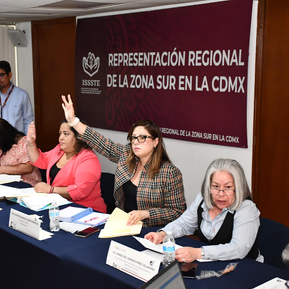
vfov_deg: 32.8
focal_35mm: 52
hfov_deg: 32.7
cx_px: 120
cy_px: 147
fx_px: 491
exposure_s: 1/60
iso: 2000
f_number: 4
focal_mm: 27
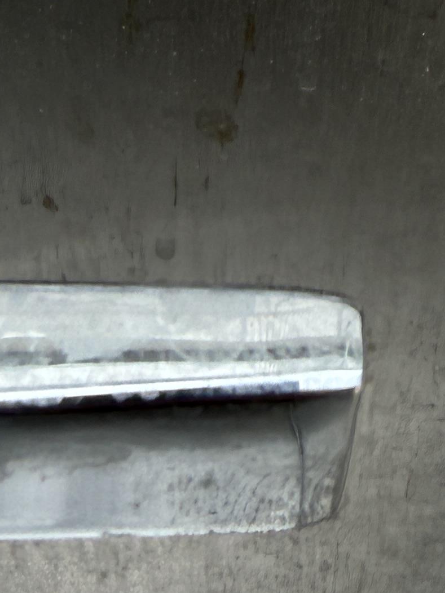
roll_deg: -1.8
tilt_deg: -39.9
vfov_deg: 19.1
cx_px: 280
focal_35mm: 92
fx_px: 1577
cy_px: -256
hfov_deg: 16.0
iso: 40
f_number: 2.2
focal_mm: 2.22
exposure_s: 1/387
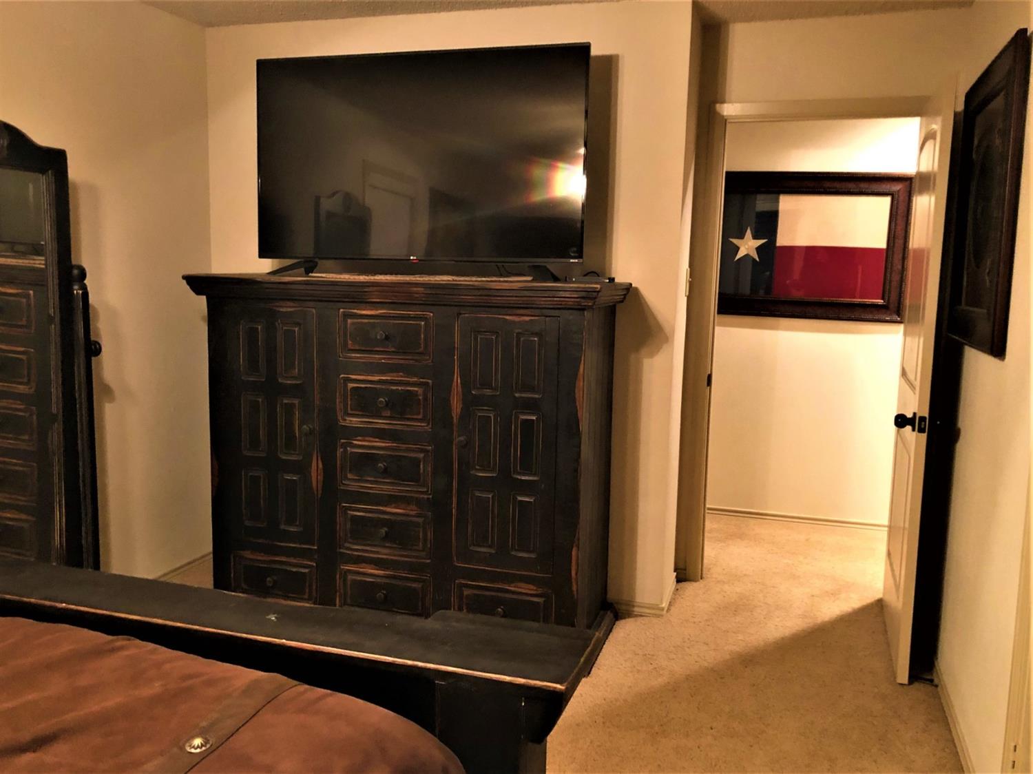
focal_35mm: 28
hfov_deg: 63.5
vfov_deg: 49.7
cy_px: 387
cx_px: 516
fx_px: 835
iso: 100
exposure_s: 1/4
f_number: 1.8
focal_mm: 3.99
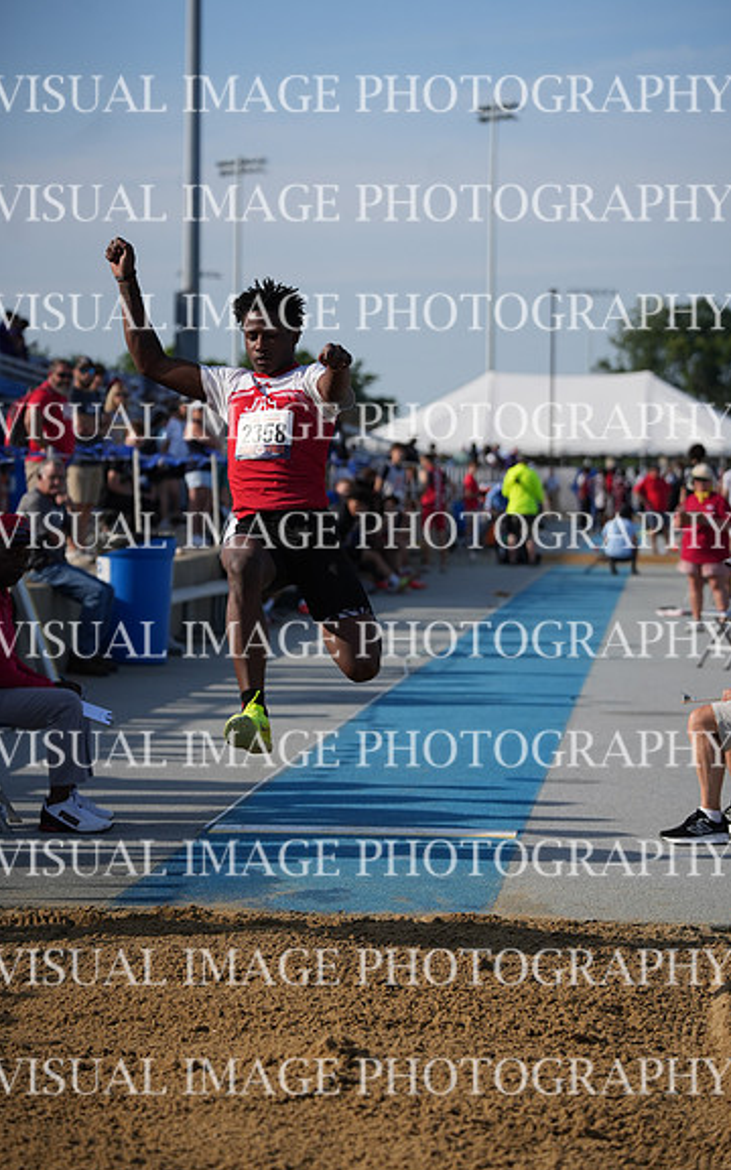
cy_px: 585
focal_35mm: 116
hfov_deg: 11.3
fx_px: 3698
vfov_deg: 18.0
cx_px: 342
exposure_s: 1/5000
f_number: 4
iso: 400
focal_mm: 113
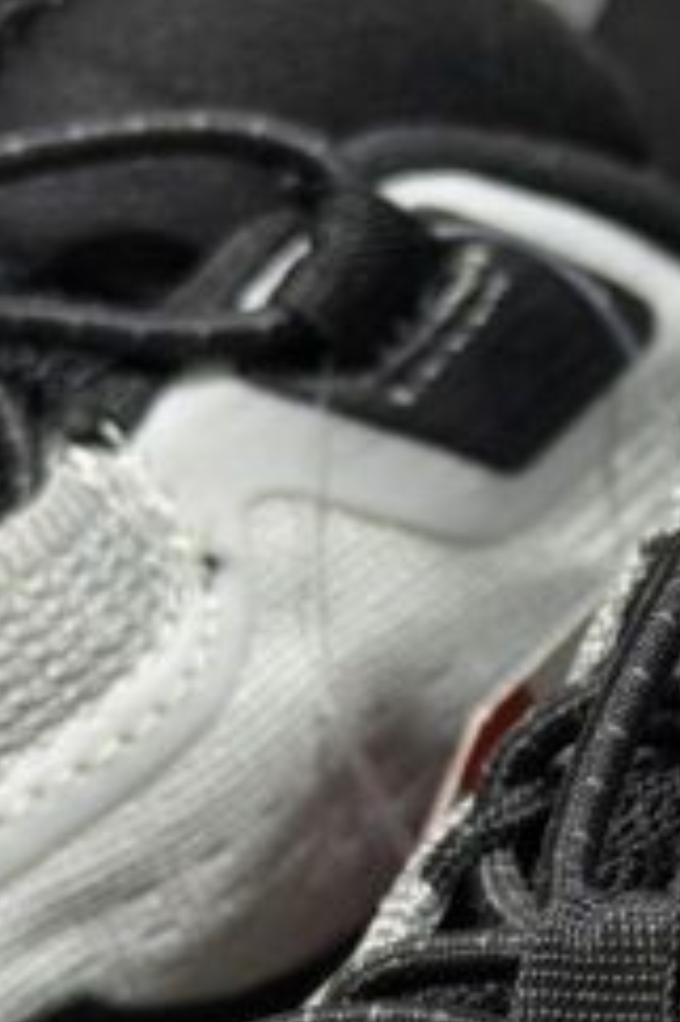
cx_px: 621
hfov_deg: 8.3
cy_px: 798
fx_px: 4681
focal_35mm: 165
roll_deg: +1.2
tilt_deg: -18.3
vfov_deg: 12.4
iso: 500
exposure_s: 1/40
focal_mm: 6.76
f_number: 1.78
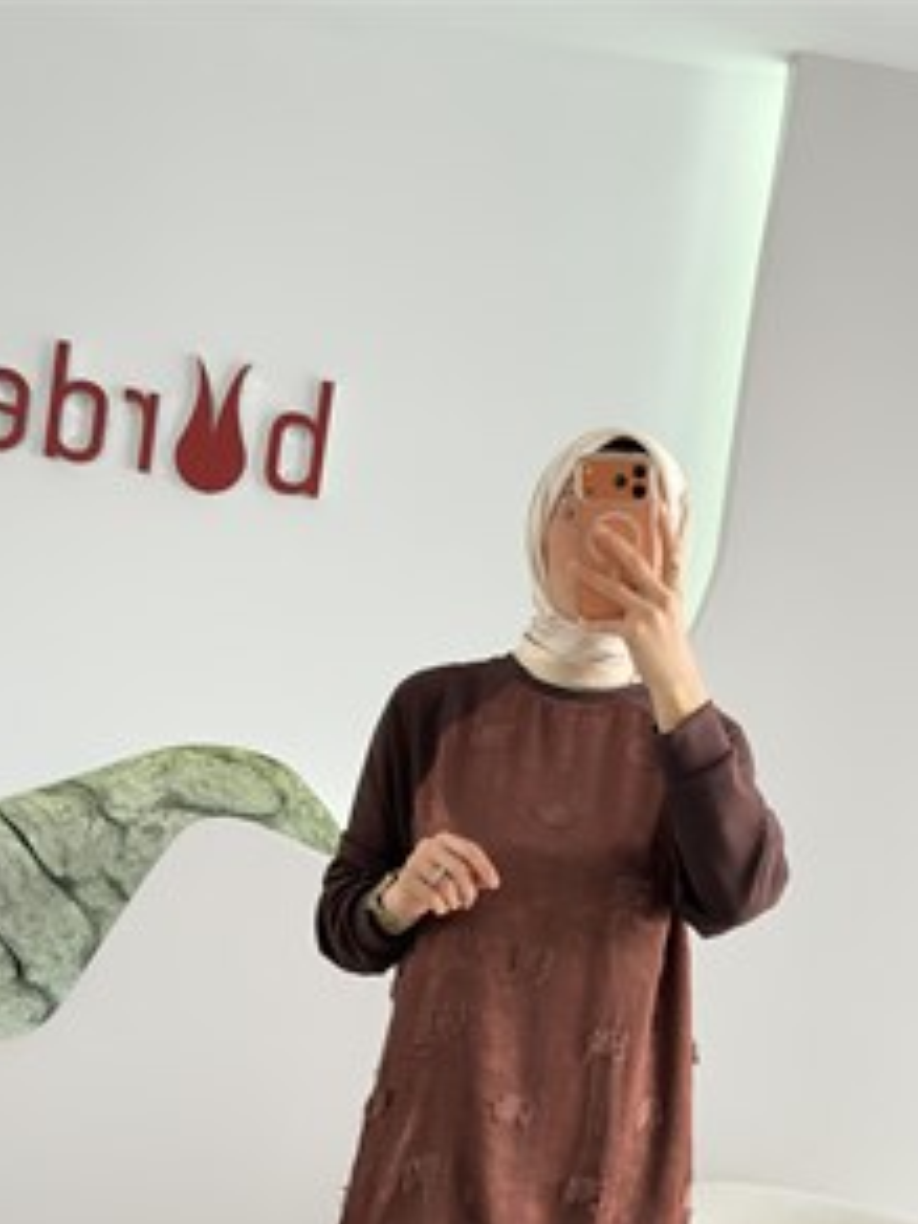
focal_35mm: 68
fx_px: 2404
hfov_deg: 21.6
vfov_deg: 28.3
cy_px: 861
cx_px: 495
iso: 80
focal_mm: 6.76
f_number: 1.78
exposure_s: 1/121
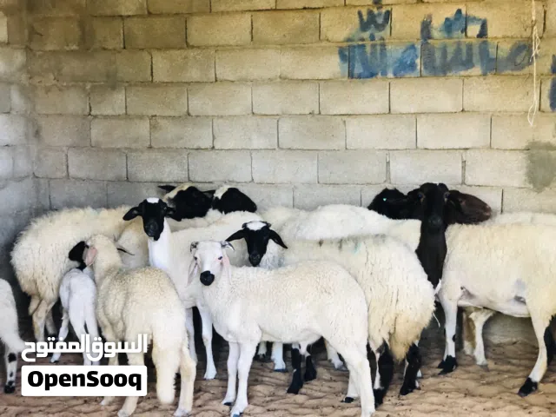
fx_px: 916
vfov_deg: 25.7
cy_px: 208
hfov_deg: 33.8
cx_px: 278
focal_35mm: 57
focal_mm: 6.6
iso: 200
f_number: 2.8
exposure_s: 1/30
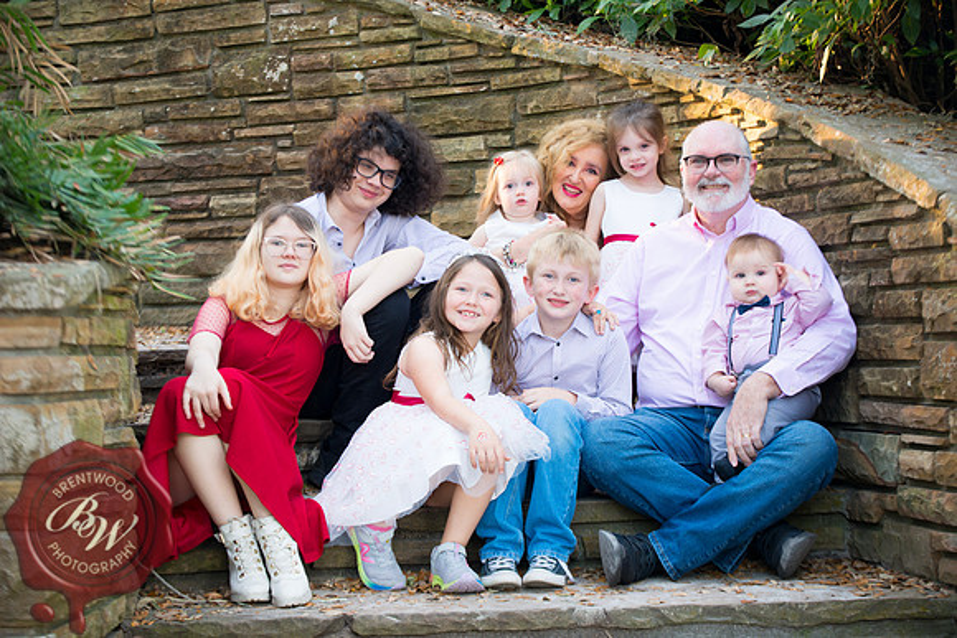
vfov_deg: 16.1
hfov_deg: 23.9
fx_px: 2260
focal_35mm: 85
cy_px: 319
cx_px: 478
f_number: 2.8
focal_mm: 85
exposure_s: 1/30
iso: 200
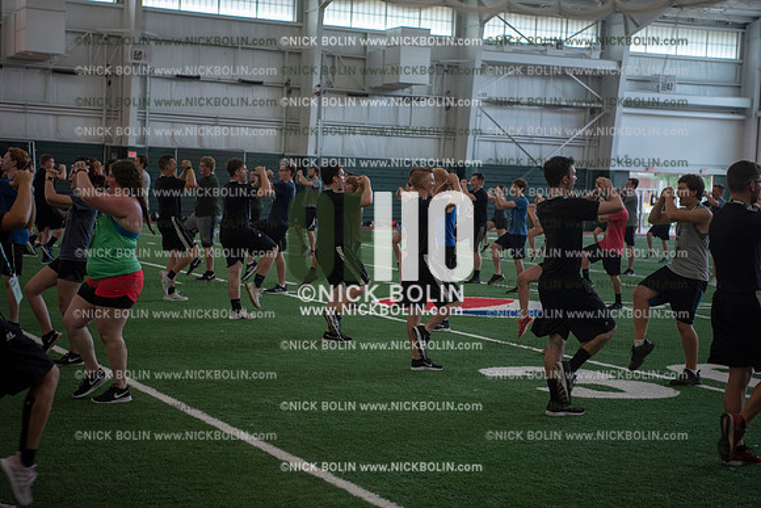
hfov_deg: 28.8
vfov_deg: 19.5
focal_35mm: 70
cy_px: 254
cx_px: 380
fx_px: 1480
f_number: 3.2
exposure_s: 1/320
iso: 640
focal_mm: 70
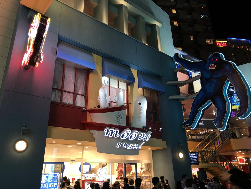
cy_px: 94
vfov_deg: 48.2
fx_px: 210
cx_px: 126
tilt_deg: +20.9
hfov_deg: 61.7
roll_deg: +1.5
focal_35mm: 29
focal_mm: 3.99
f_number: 1.8
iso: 40
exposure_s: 1/20
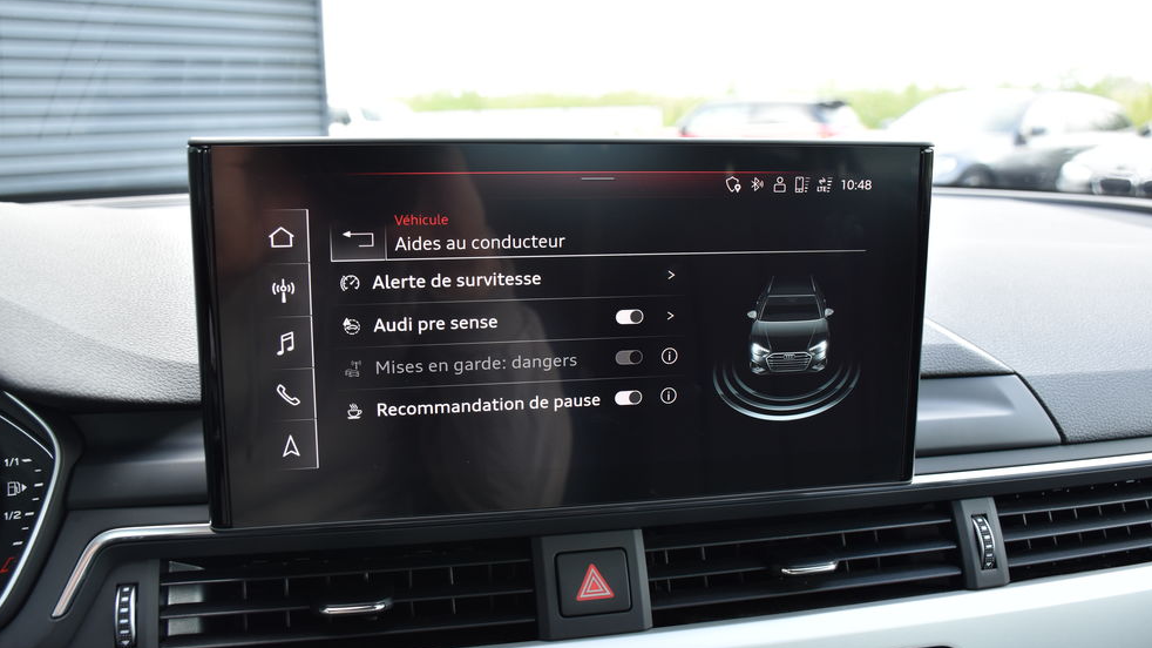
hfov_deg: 61.0
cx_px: 568
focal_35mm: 32
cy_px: 301
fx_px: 977
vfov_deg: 36.6
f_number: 5
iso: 400
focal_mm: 20
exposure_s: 1/100
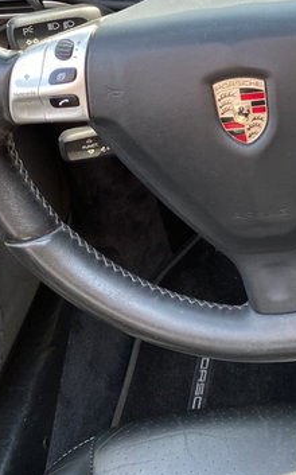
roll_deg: +2.0
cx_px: 387
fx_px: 776
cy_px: 105
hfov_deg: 19.8
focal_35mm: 60
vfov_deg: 33.2
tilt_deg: -36.6
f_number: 1.8
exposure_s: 1/121
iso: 50
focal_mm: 4.25
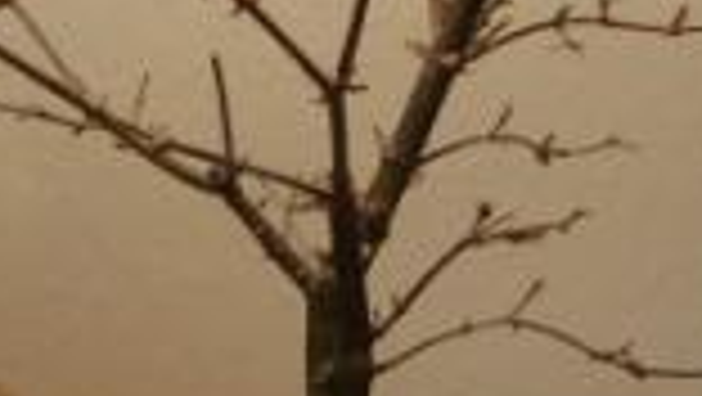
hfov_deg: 18.0
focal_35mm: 119
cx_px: 369
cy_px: 94
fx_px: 2217
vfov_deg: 10.2
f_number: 2.8
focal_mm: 7.9
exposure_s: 1/13
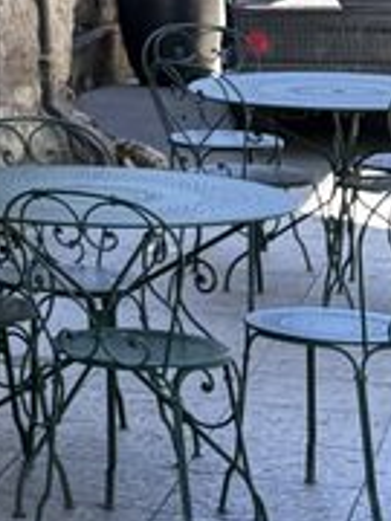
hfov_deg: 7.8
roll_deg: +3.0
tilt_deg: +7.4
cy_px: -443
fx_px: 2410
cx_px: -849
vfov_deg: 11.4
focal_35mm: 160
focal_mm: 6.76
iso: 80
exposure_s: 1/593
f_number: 1.78
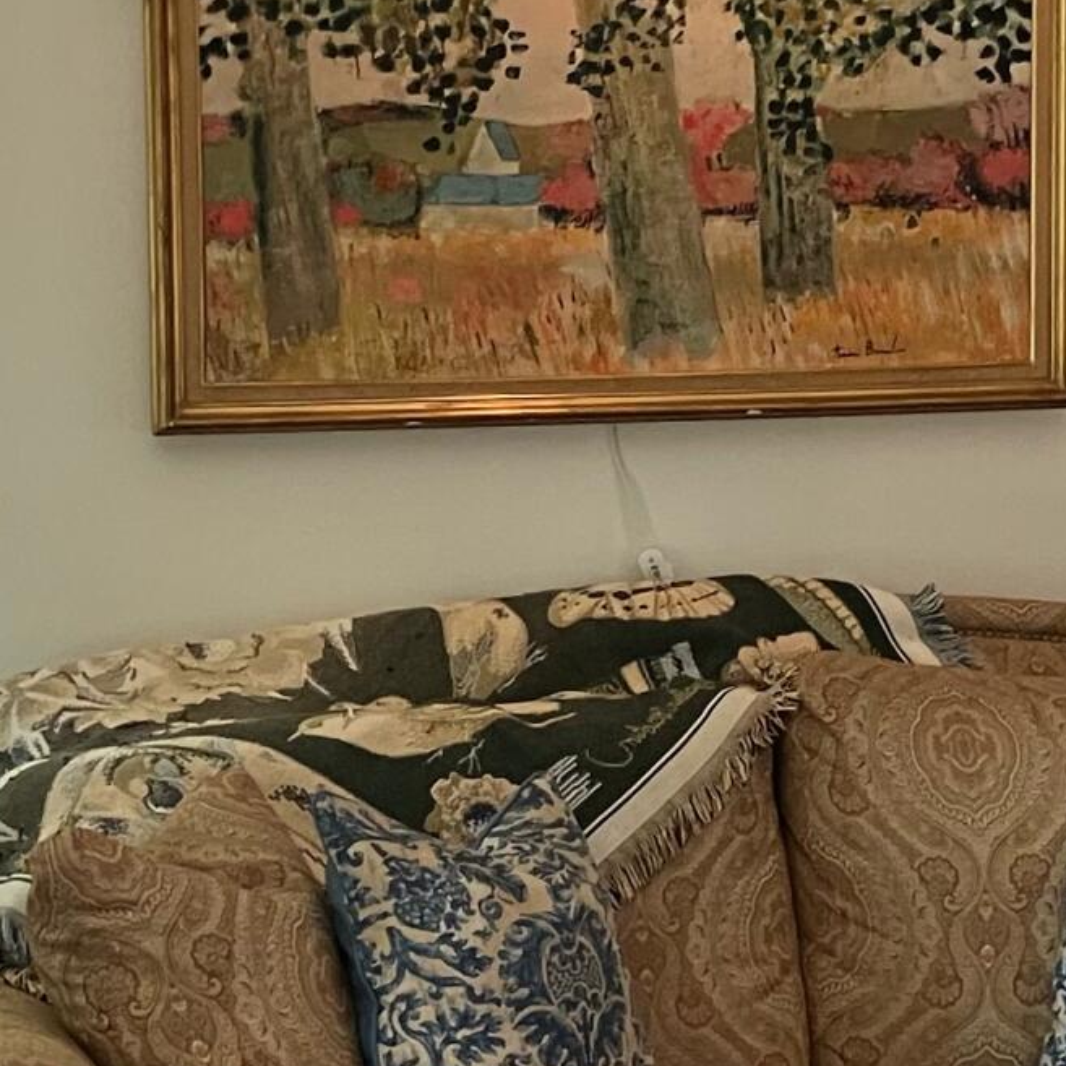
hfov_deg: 15.4
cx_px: 656
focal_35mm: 113
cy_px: 521
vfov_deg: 15.4
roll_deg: +0.0
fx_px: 3937
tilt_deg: -5.3
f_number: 1.8
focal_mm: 3.99
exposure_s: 1/60
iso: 160
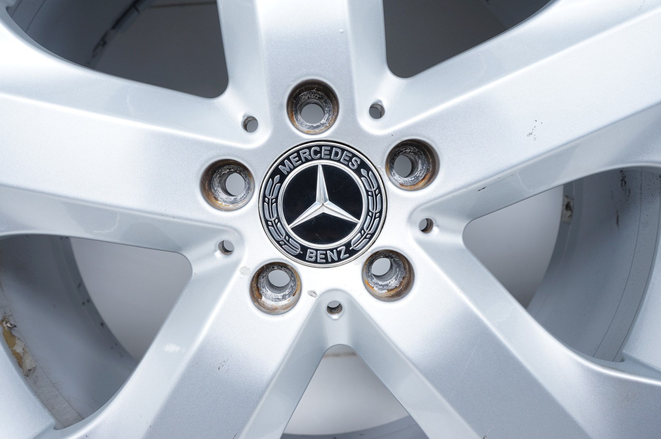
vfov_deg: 44.9
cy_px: 220
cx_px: 330
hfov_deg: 63.7
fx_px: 532
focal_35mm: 29
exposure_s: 1/100
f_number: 7.1
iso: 250
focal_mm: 29
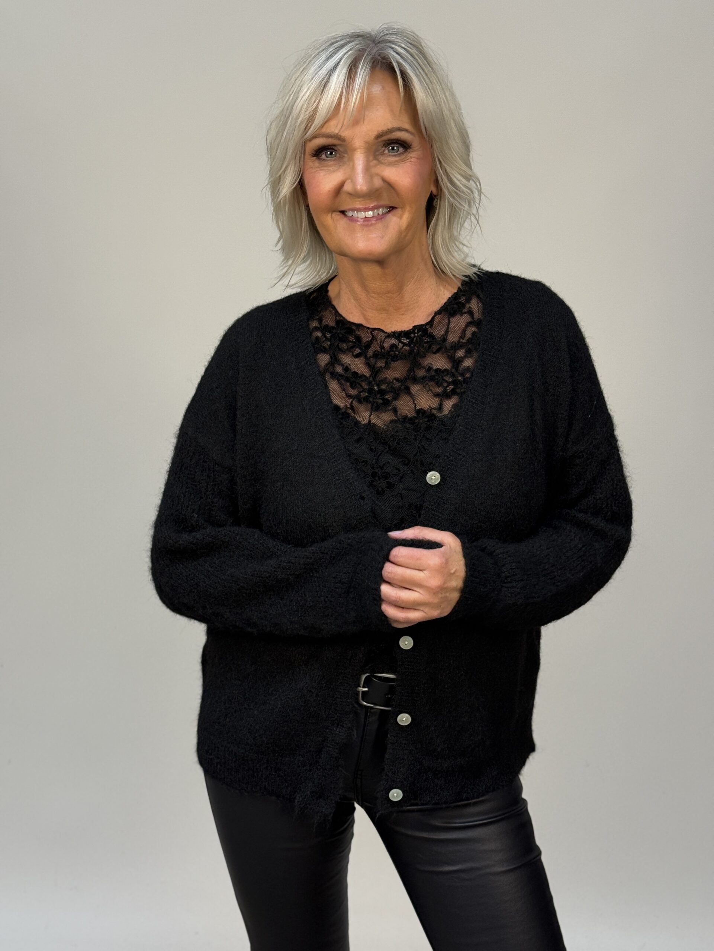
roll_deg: -1.8
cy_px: 476
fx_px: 1320
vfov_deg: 39.7
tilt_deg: -10.2
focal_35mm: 48
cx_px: 357
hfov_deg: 30.3
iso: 100
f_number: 1.78
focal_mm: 6.76
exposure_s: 1/86
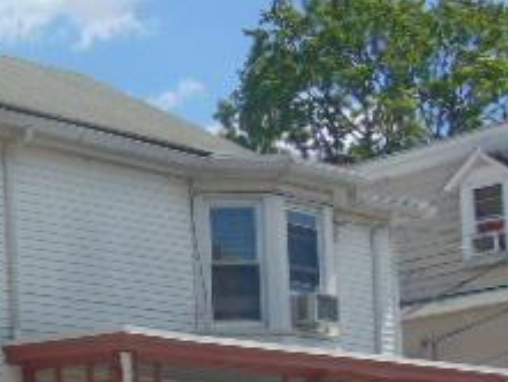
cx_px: -126
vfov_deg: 13.0
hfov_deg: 16.6
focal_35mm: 113
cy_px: 368
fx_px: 1659
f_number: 8.5
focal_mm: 6.9
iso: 80
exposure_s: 1/250
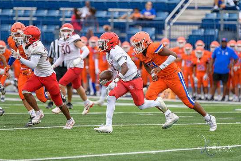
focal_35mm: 320
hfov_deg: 6.4
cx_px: 117
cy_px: 81
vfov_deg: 4.3
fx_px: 2143
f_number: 3.5
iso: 500
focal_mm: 300
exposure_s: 1/800
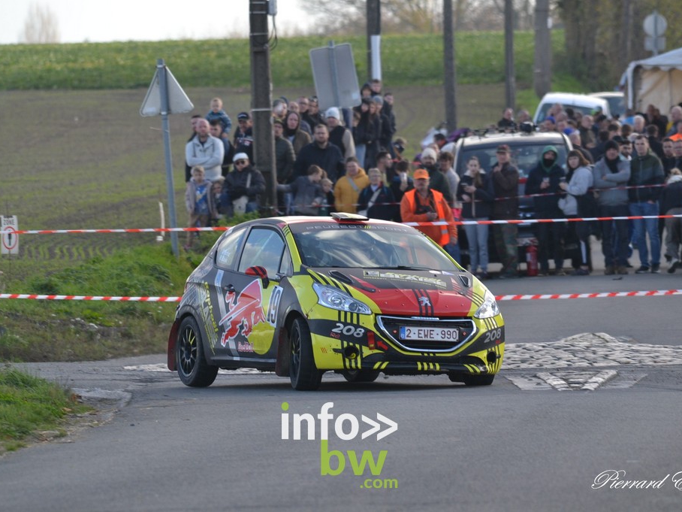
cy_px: 256
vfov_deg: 3.2
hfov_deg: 4.2
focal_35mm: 472
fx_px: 9299
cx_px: 339
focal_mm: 290
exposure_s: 1/500
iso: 400
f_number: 6
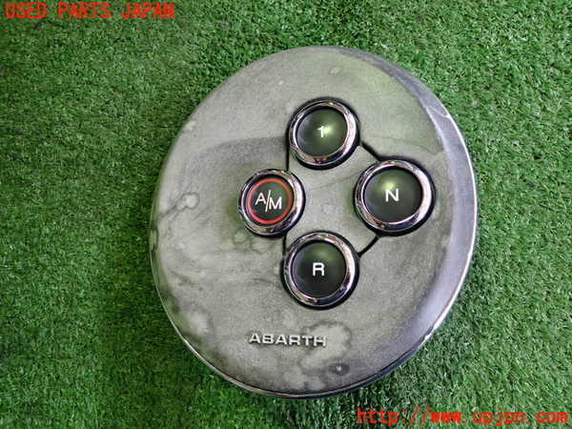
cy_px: 214
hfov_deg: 60.0
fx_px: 496
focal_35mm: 30
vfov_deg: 46.8
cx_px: 286
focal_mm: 5.4
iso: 250
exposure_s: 1/30
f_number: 2.3
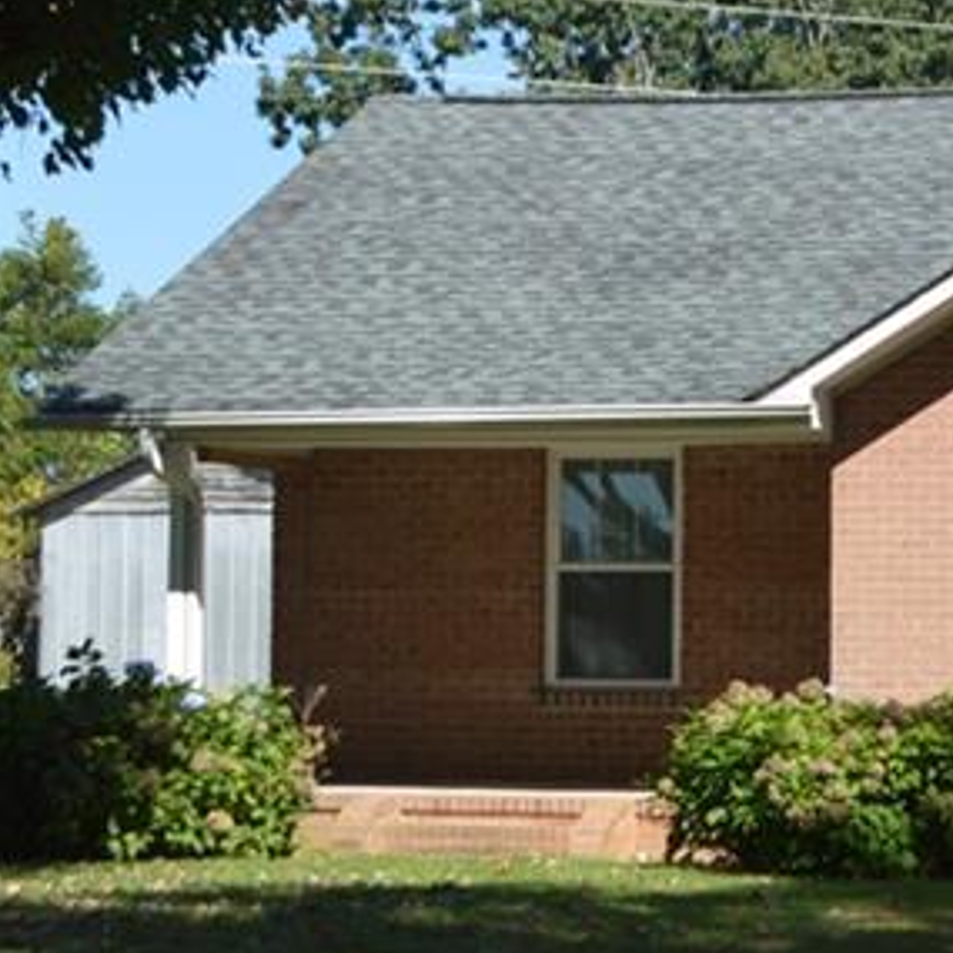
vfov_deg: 12.7
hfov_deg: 12.6
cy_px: 304
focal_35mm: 137
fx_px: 4267
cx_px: 849
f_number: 4.5
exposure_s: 1/500
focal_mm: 30
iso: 100
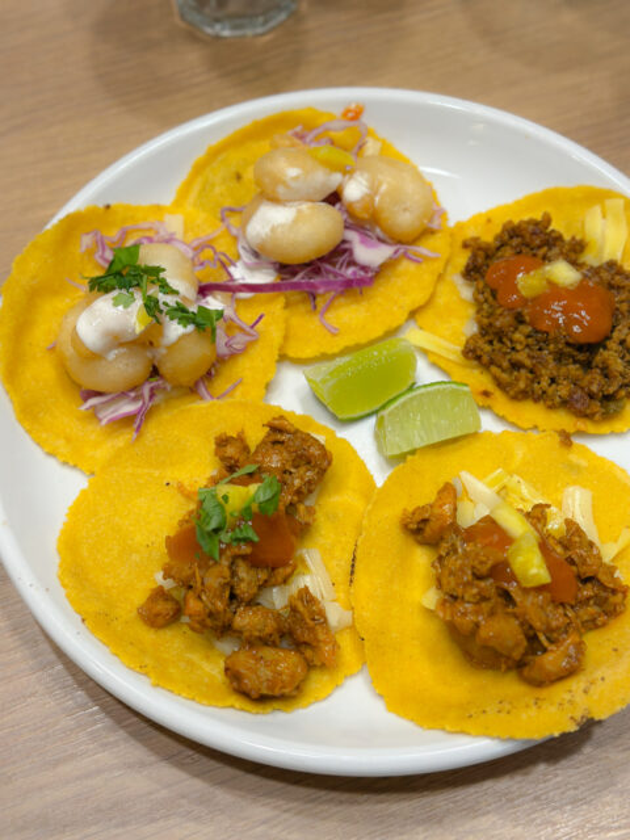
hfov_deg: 30.3
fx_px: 1165
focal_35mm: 48
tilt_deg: -62.0
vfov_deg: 39.7
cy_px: 420
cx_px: 315
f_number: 1.78
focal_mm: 6.86
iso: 80
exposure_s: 1/71
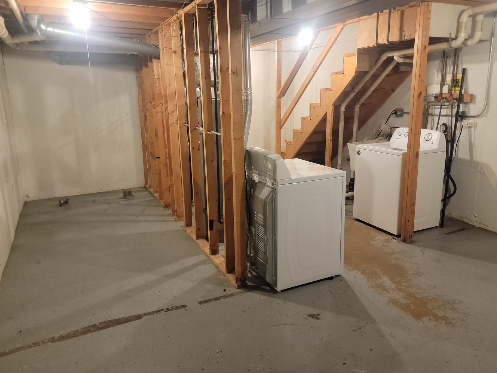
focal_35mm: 26
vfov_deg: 53.0
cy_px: 172
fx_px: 373
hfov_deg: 67.3
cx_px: 245
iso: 979
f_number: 1.8
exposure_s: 1/60
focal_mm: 6.7
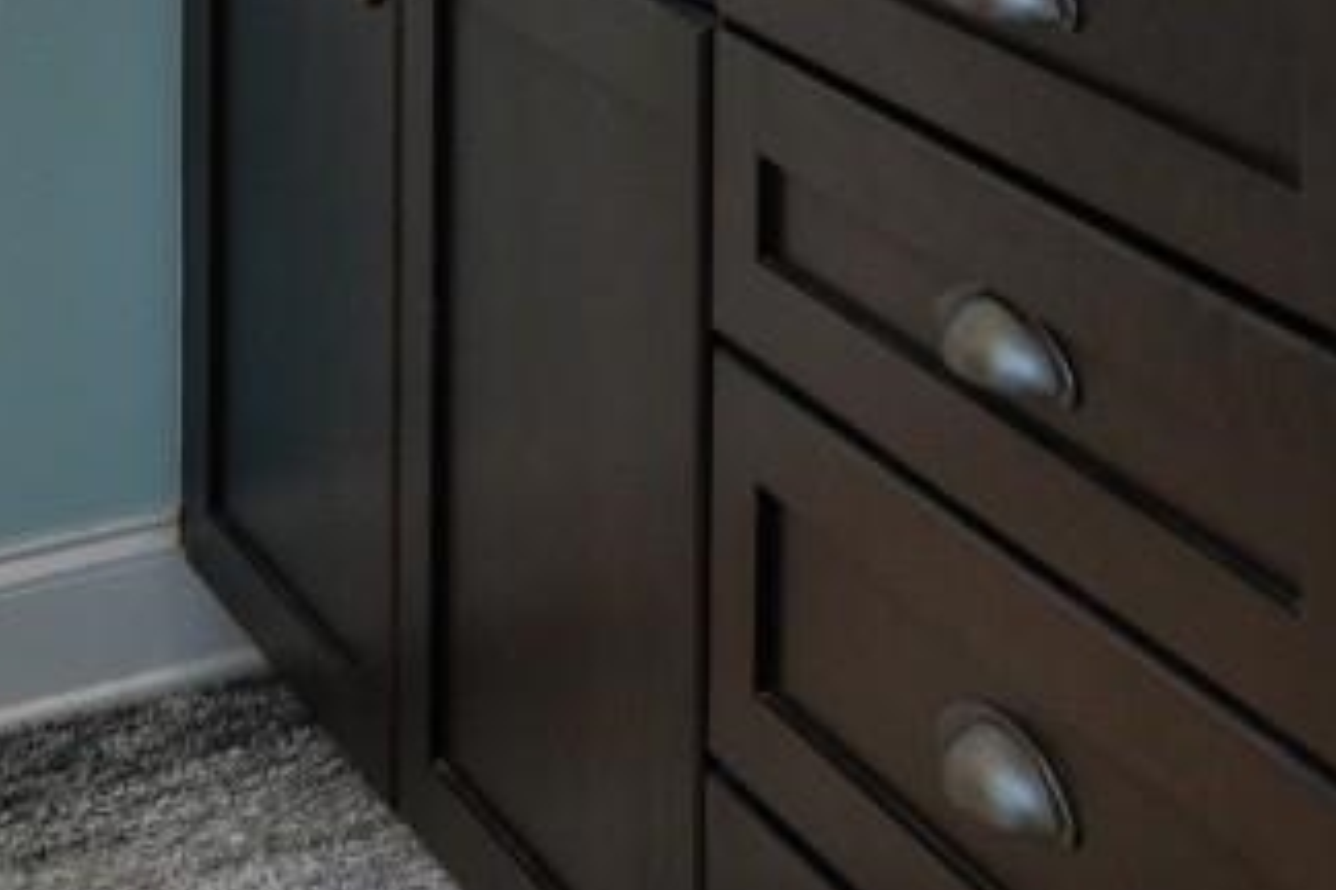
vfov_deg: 13.1
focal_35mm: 90
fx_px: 3340
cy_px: -906
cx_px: 1282
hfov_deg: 21.9
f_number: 4.8
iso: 100
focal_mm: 12
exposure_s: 1/20
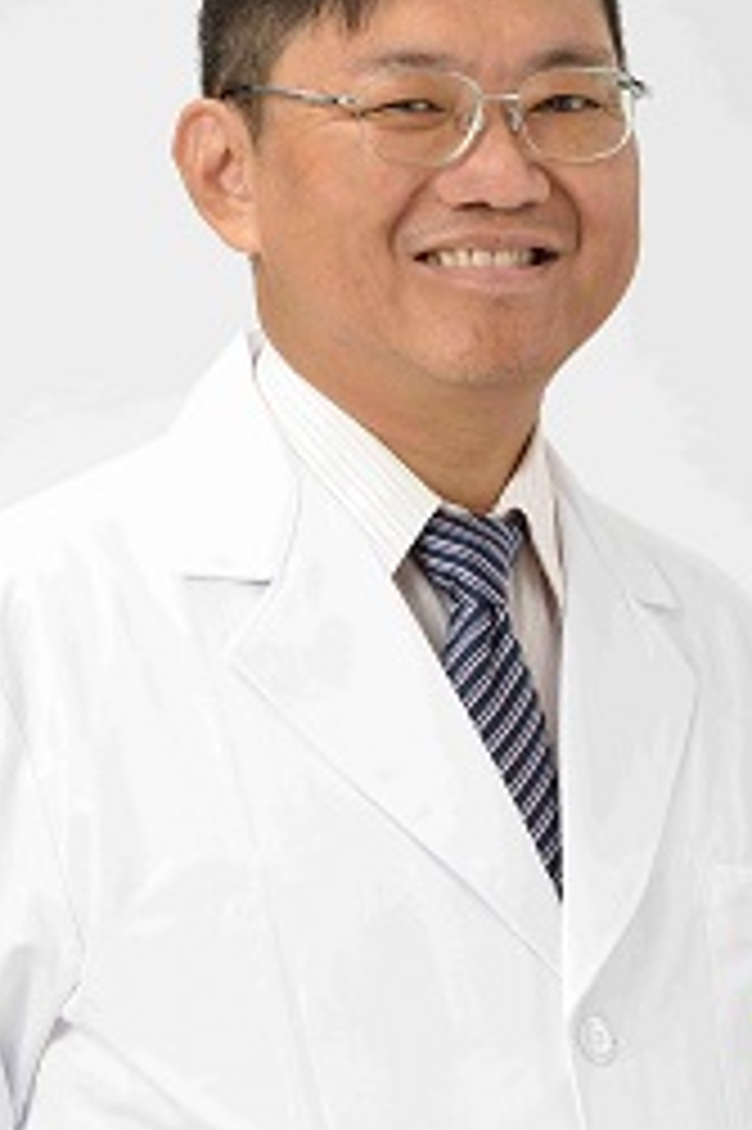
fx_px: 5804
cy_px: 860
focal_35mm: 185
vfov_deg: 11.1
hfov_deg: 7.4
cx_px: 338
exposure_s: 1/125
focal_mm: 90
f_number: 11
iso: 125
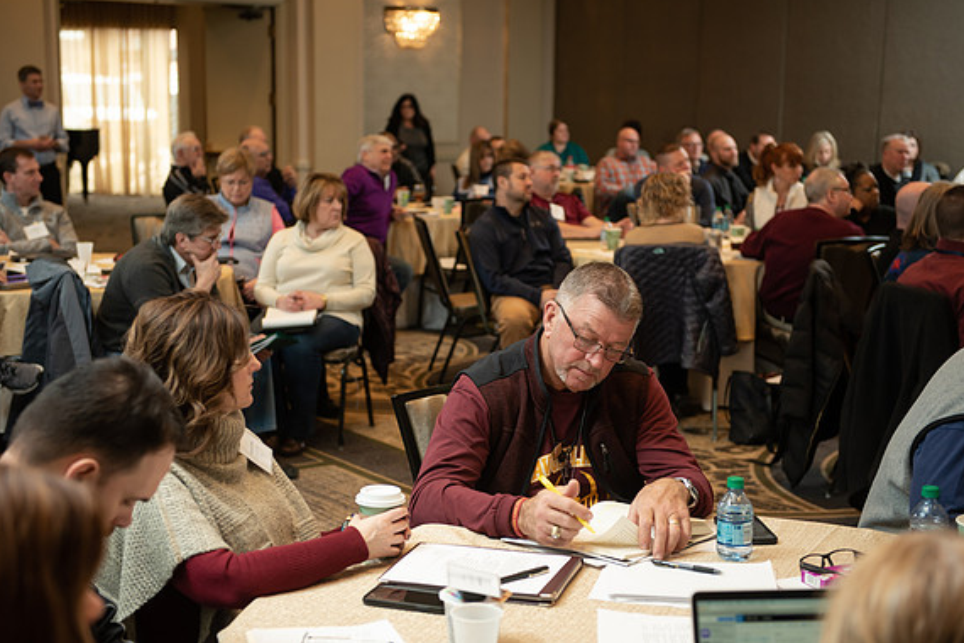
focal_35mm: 57
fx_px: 1526
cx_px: 482
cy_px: 317
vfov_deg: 23.8
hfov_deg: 35.1
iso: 800
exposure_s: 1/80
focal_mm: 56
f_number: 3.5
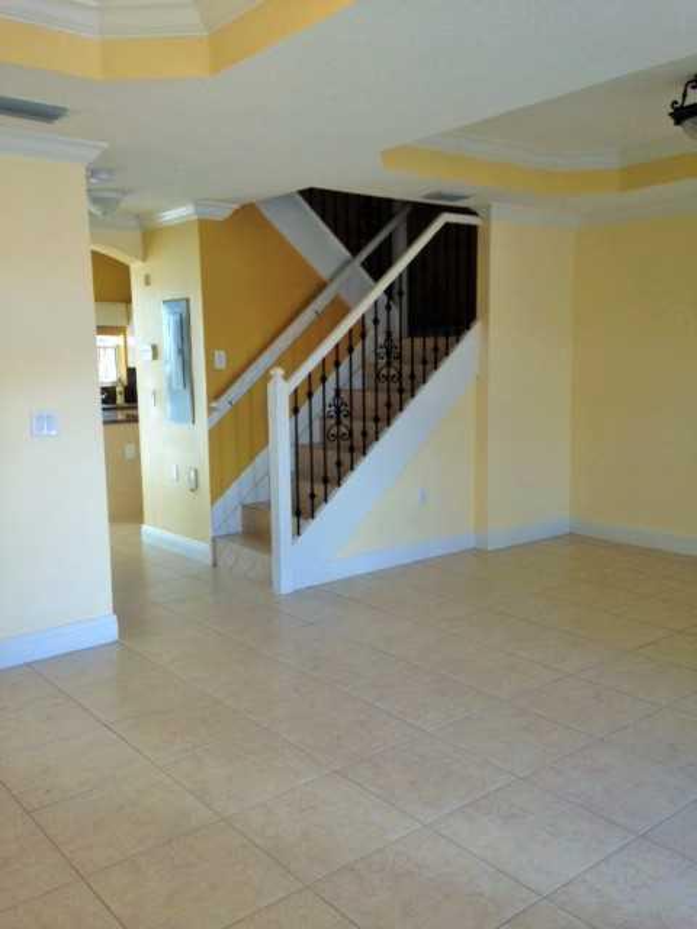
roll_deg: +1.2
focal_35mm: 33
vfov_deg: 55.4
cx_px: 348
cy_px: 464
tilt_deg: -8.7
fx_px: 886
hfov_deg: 42.9
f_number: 2.4
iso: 50
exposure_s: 1/25
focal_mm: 4.12
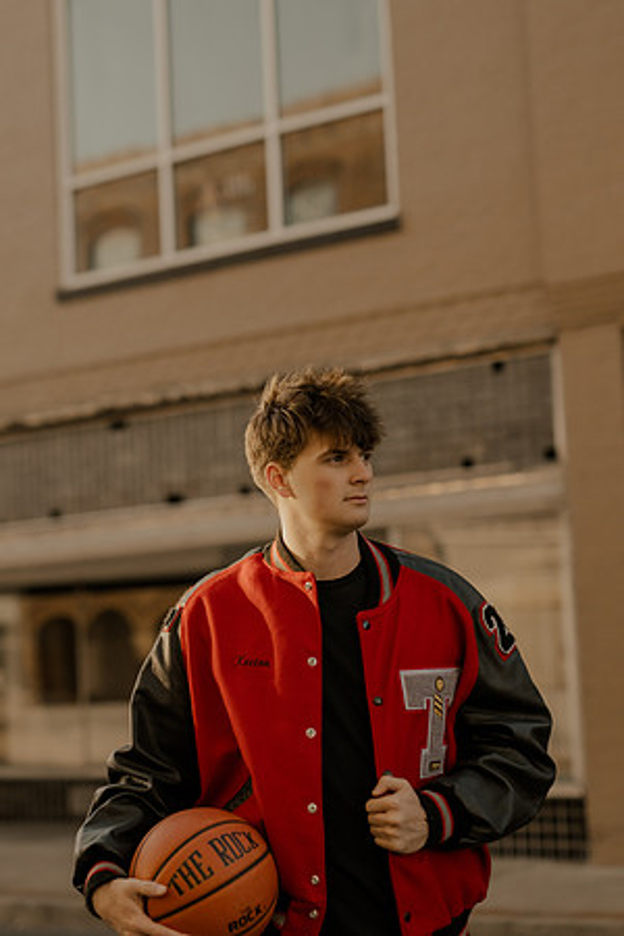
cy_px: 468
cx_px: 312
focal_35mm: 75
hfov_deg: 18.2
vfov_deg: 27.0
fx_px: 1950
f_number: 1.8
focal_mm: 50
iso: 800
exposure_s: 1/6400
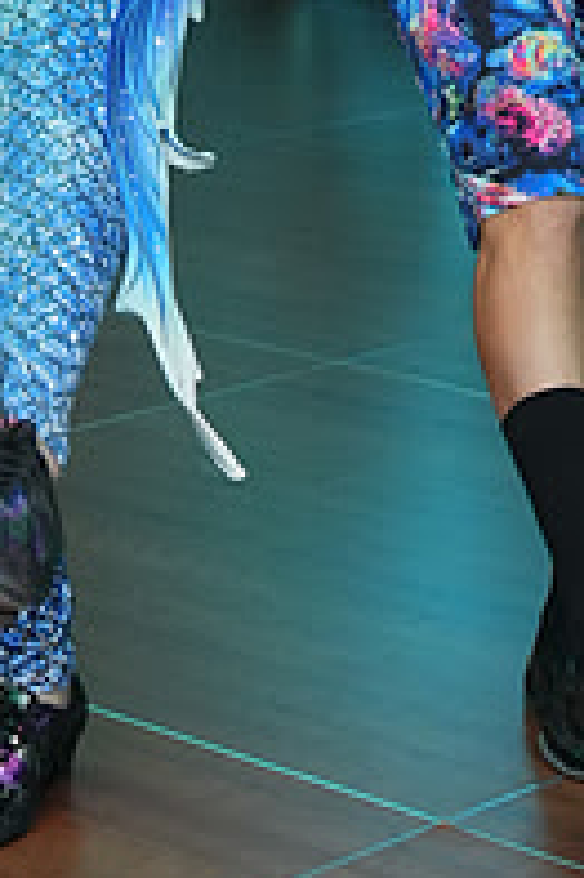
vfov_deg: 12.5
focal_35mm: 159
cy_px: -299
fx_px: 3876
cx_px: 176
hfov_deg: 8.6
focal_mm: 54
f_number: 4
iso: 4000
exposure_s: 1/200
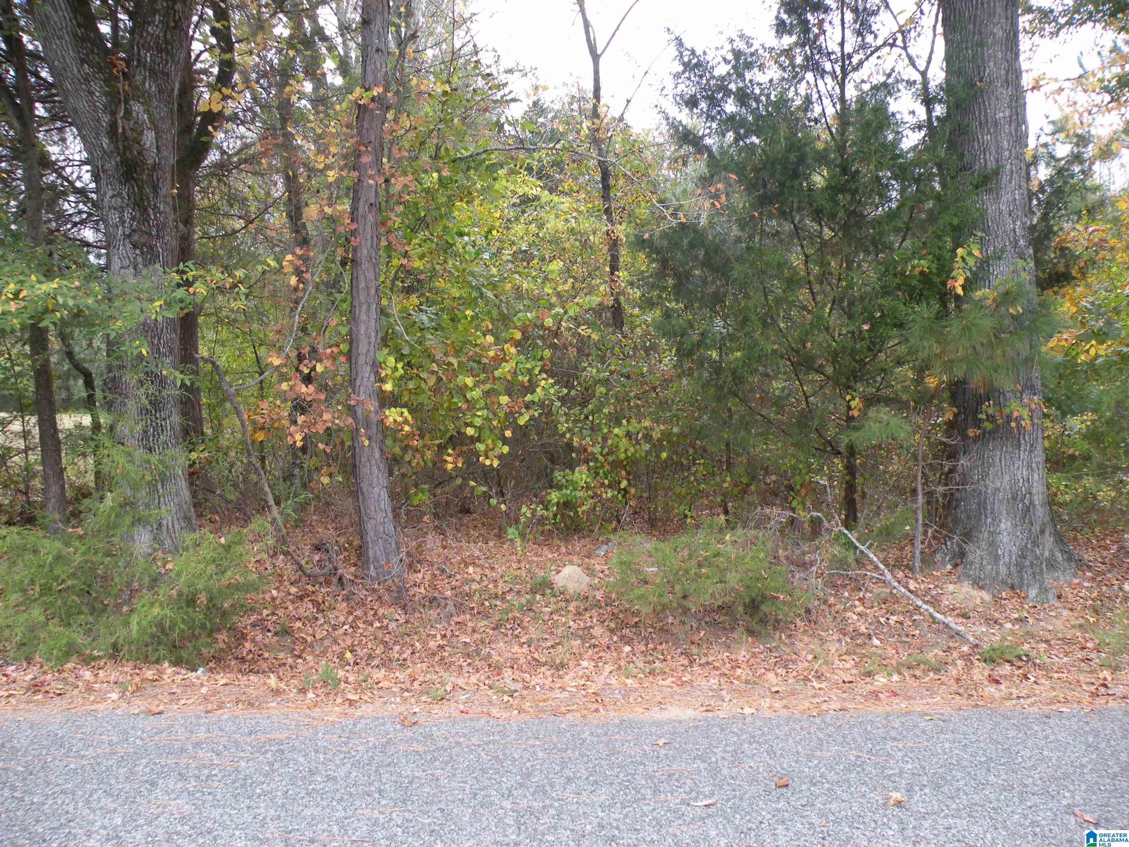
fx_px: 881
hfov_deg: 65.3
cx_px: 564
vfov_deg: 51.4
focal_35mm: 27
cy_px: 424
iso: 155
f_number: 2.8
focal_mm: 4.7
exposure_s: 1/59.8
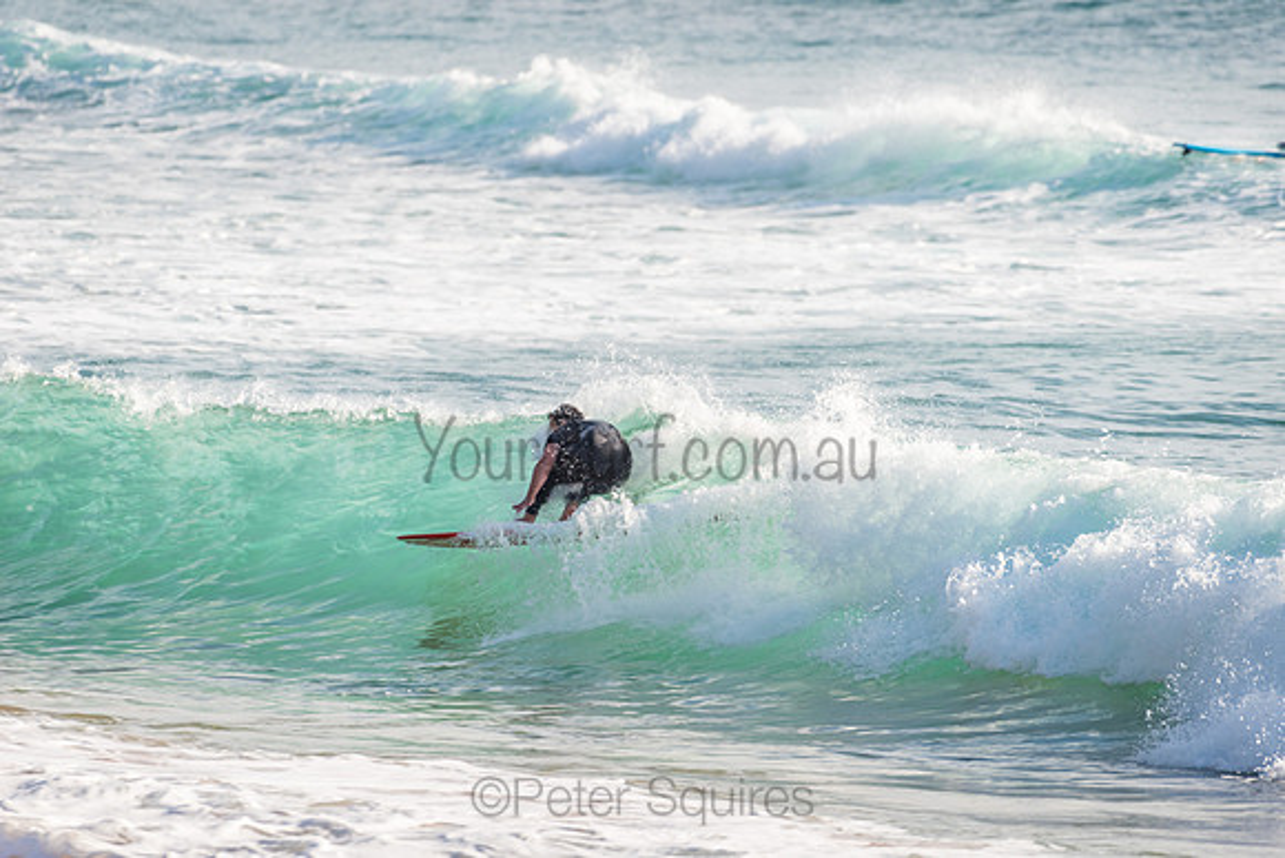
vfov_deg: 2.8
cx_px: 642
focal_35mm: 500
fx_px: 17851
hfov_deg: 4.1
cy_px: 429
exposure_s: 1/320
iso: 160
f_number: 5.6
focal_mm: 500
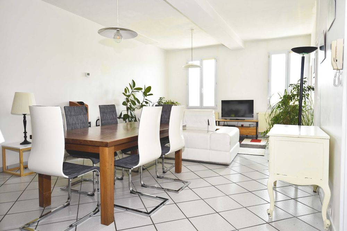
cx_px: 174
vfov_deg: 53.1
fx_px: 231
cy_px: 116
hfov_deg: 73.7
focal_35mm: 24
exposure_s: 1/100
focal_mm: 24
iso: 400
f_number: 3.5
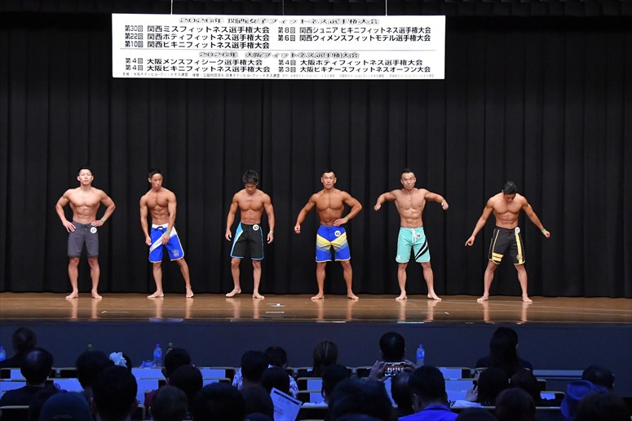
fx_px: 1632
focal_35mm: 93
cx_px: 316
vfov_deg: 14.7
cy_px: 210
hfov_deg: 21.9
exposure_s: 1/400
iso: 8000
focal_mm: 62
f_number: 5.6
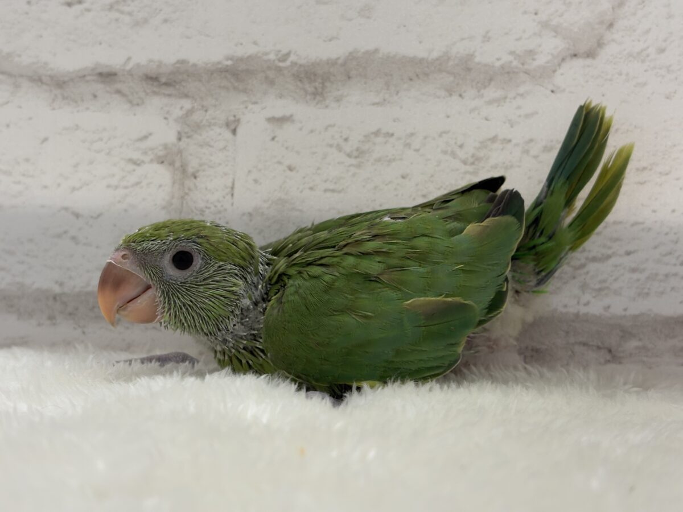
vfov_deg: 28.0
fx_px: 1026
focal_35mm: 52
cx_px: 342
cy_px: 256
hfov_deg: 36.8
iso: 50
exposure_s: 1/50
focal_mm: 5.96
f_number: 1.6
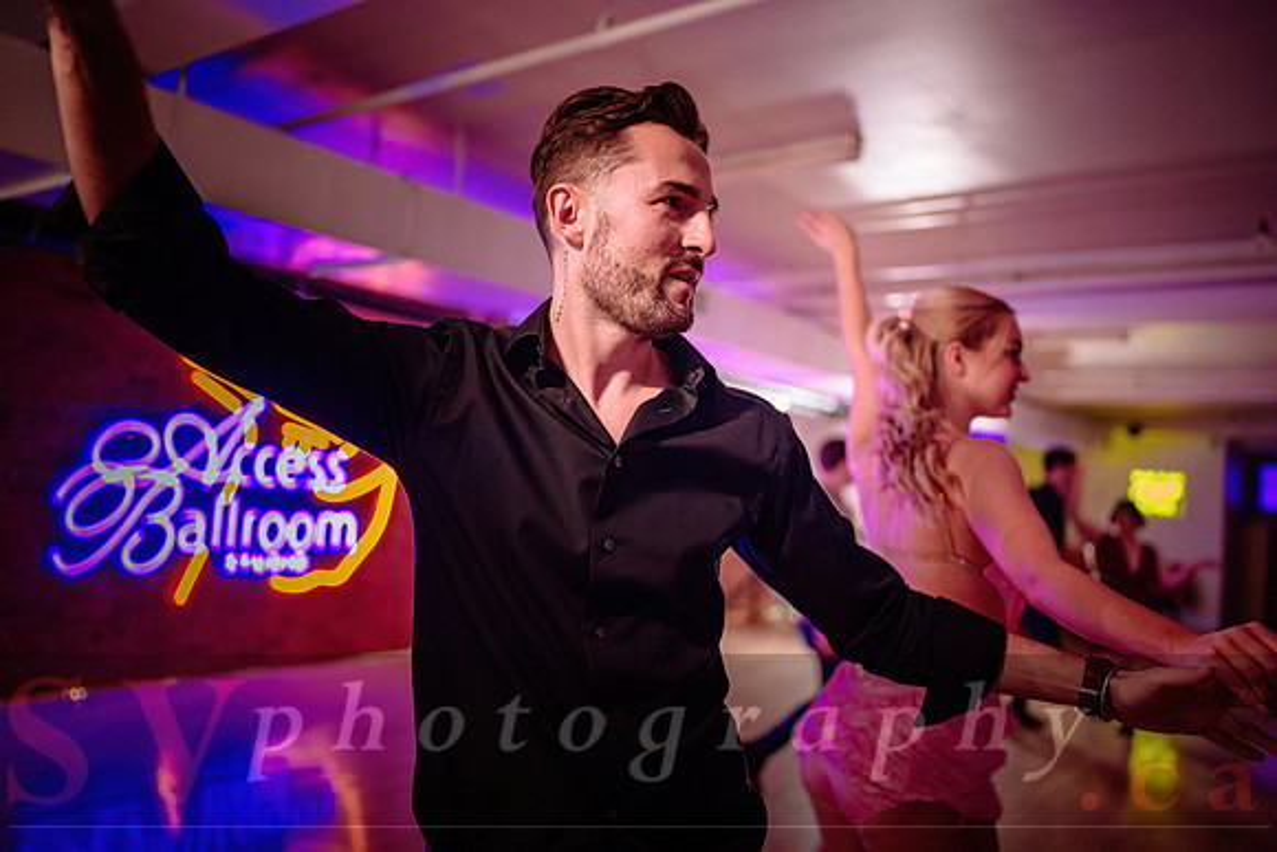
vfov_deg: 46.4
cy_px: 426
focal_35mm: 28
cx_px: 638
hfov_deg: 65.5
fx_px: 993
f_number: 1.4
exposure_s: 1/320
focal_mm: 28
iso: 2500
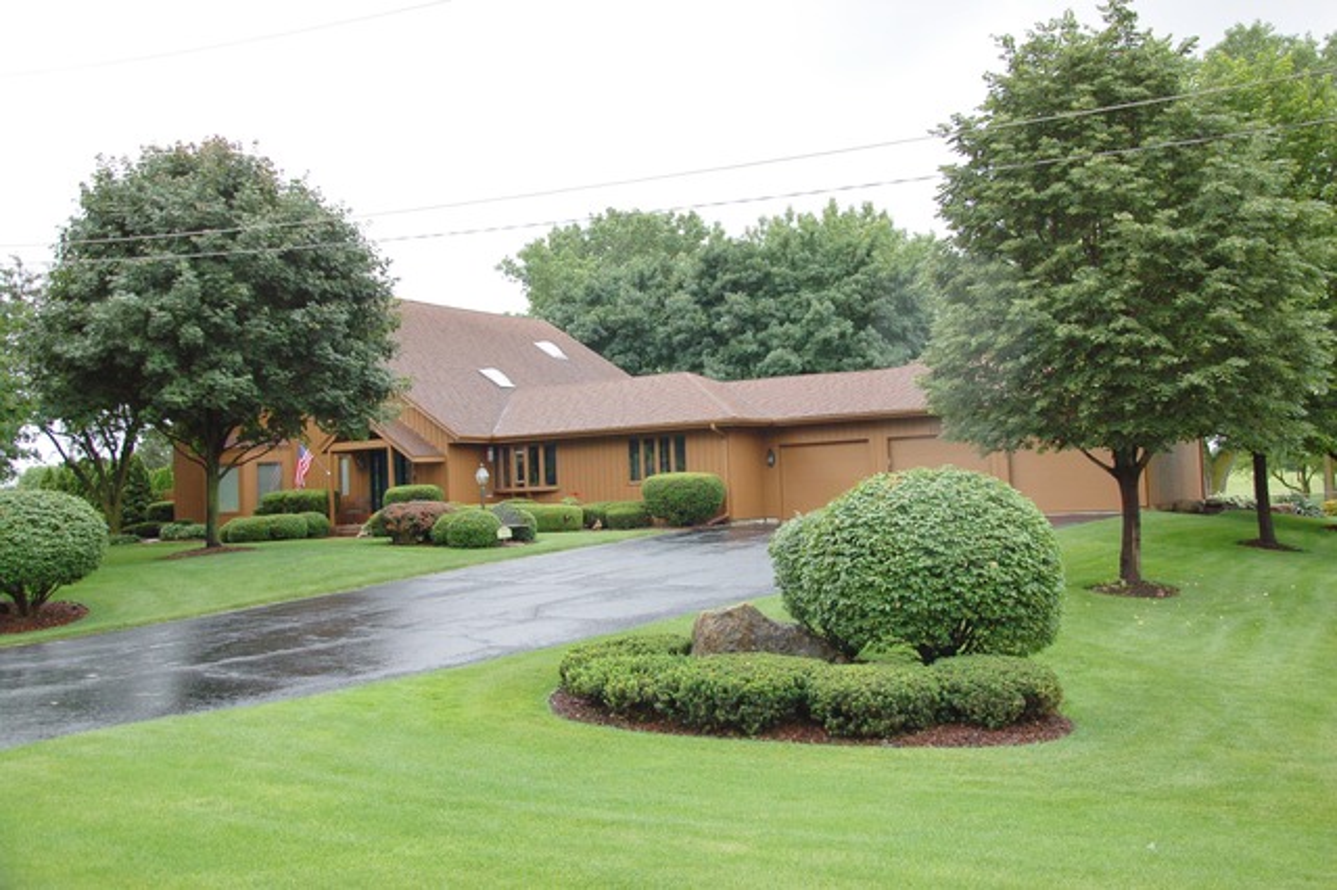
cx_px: 668
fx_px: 1225
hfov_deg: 57.2
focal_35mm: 33
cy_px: 445
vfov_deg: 39.9
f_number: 5
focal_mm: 22
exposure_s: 1/500
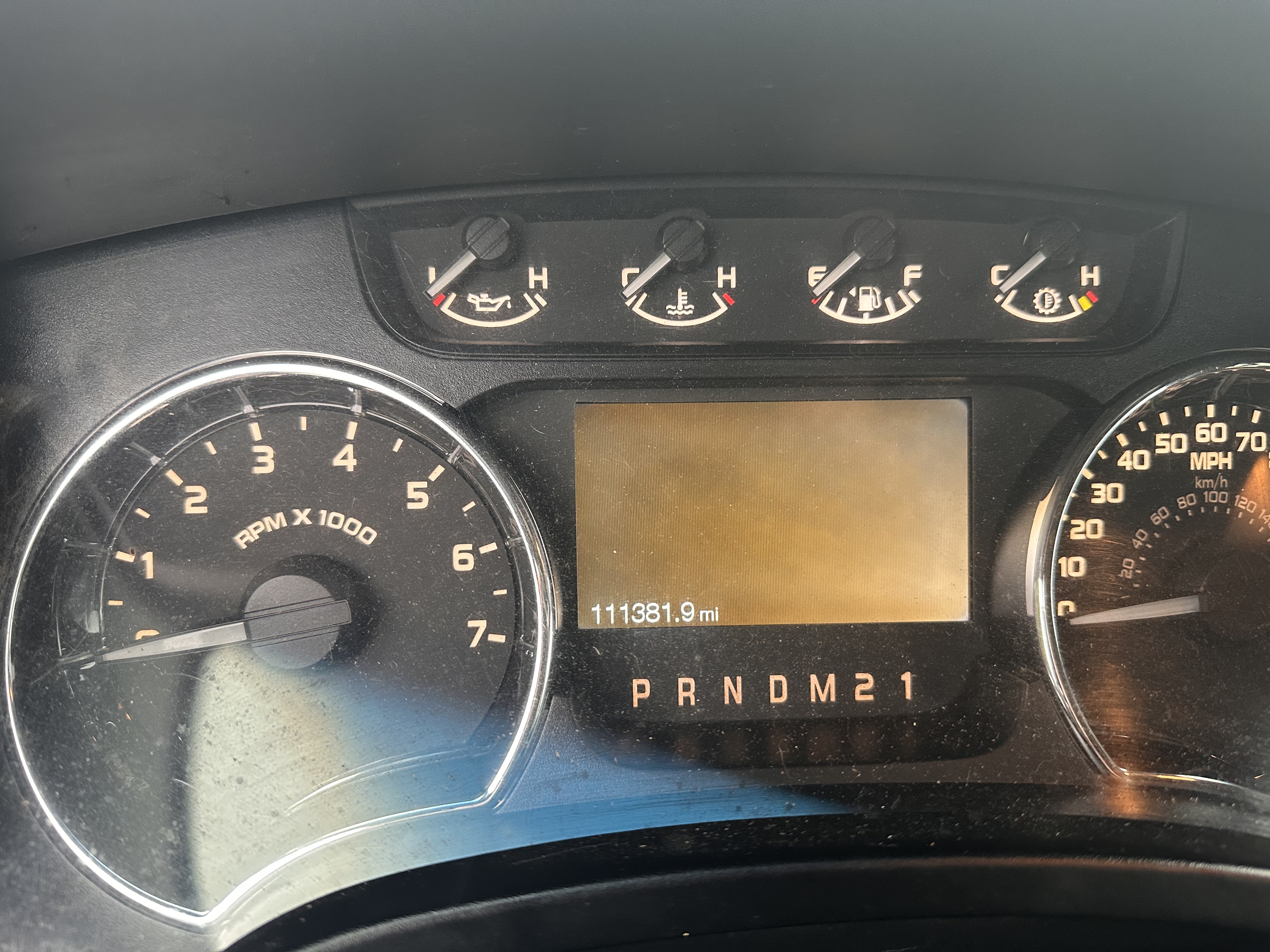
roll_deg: -1.4
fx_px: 881
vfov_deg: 56.8
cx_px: 635
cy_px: 476
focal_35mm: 24
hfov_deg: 71.6
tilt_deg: -25.1
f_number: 1.78
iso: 320
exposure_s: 1/50
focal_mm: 6.86
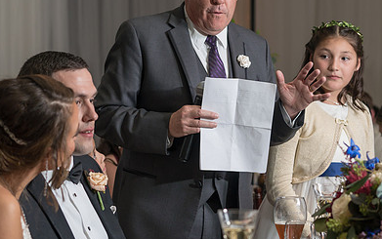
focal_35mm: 127
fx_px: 1323
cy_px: 129
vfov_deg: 10.3
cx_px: 199
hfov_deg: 16.4
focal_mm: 70
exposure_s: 1/200
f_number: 4
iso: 200
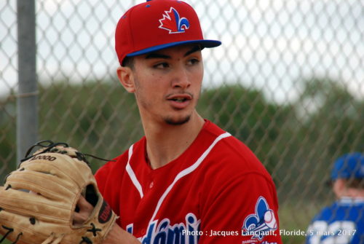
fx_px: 3038
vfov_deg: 4.6
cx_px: 182
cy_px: 122
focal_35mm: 300
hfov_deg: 6.9
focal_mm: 200
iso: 250
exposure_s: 1/500
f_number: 5.6
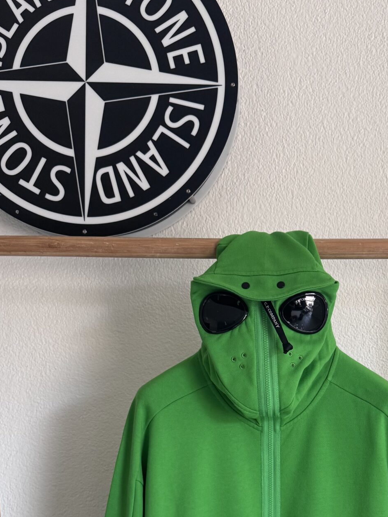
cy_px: 431
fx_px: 733
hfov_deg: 29.3
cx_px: 277
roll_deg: -1.1
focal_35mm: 49
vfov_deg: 37.2
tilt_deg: -3.5
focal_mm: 6.76
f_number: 1.78
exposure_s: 1/92
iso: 200
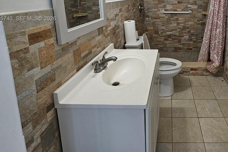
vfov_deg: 51.5
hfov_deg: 73.4
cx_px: 169
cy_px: 19
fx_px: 139
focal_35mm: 22
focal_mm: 2.2
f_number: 2.2
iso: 80
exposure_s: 1/60
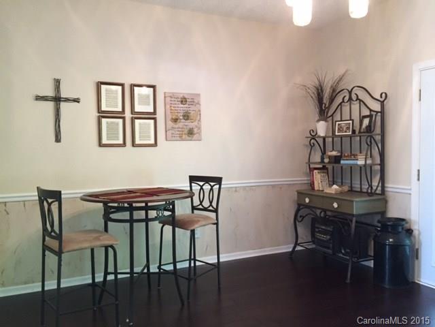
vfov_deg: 48.2
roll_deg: +0.4
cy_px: 164
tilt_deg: -2.5
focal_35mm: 29
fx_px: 364
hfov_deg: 61.7
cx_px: 218
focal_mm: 4.15
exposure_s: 1/30
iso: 160
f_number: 2.2
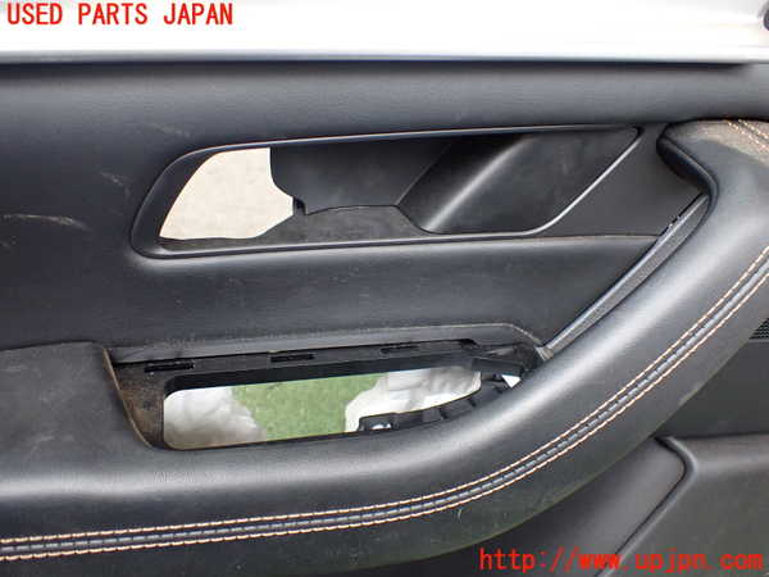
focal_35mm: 30
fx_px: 666
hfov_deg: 60.0
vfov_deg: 46.8
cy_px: 288
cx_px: 384
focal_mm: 5.4
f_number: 2.3
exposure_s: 1/125
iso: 320
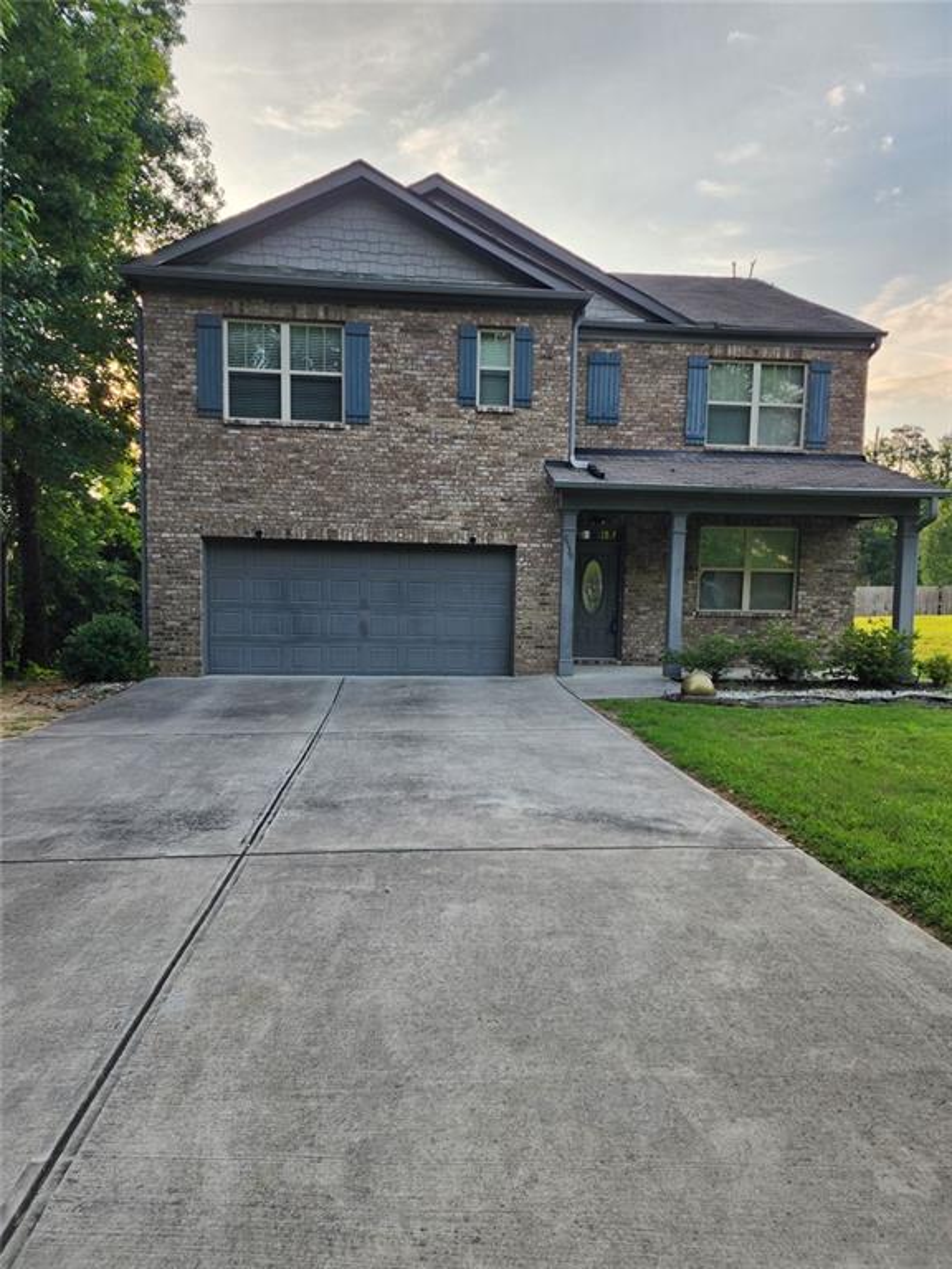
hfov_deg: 58.9
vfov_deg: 73.9
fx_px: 843
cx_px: 476
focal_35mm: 23
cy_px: 634
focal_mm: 6.4
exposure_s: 1/180
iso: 20
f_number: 1.8
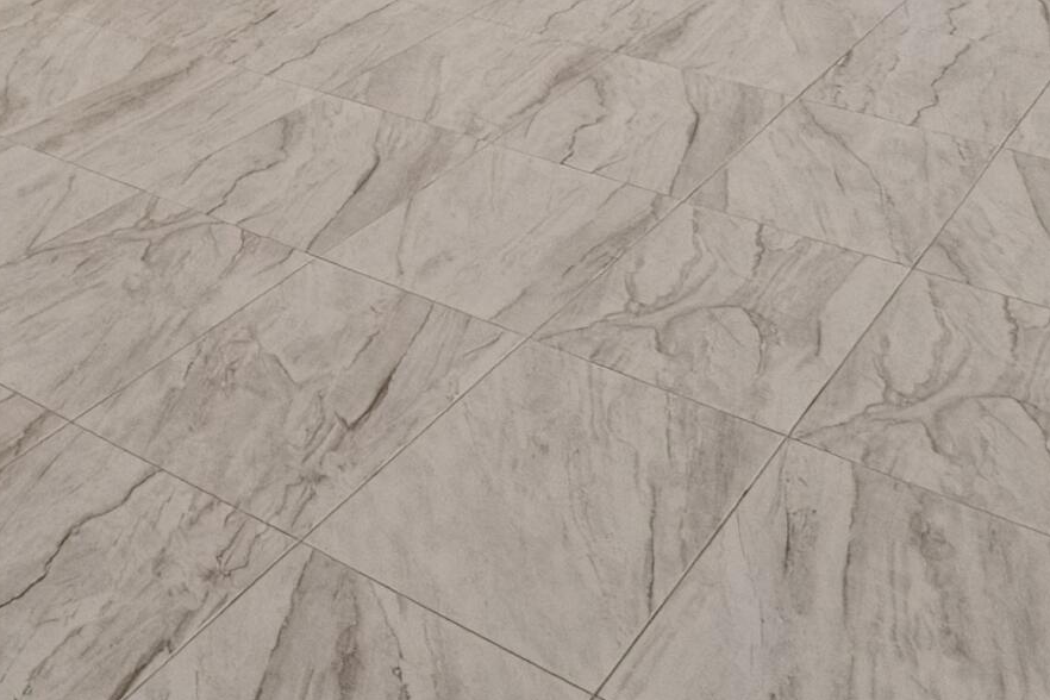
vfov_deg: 20.5
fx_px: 1487
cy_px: -487
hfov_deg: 31.7
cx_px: -245
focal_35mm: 51
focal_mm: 10
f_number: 22
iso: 800
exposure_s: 1/6
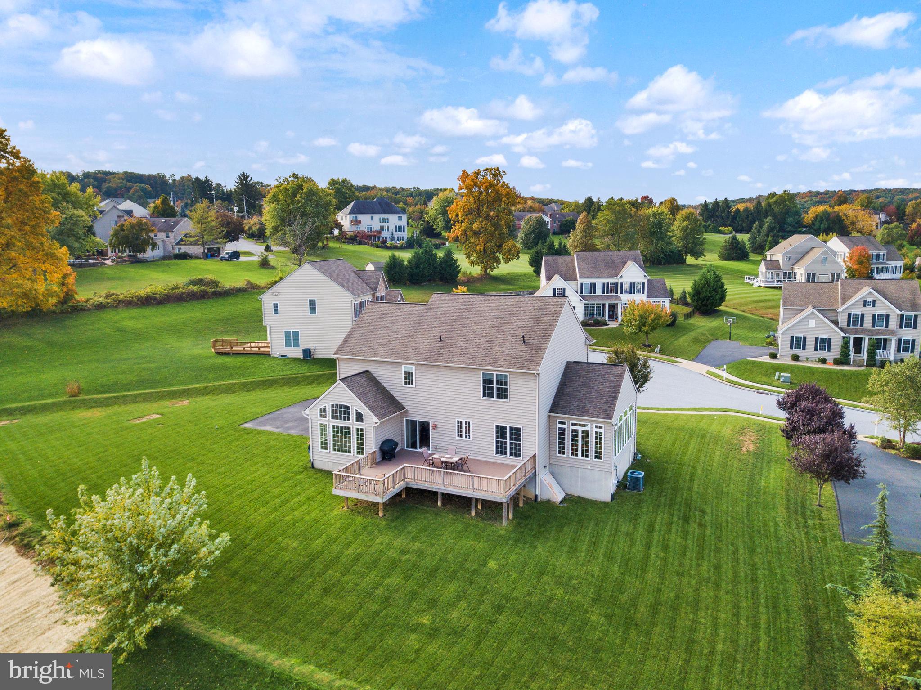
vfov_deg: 53.0
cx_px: 460
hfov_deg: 67.3
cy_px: 345
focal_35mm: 26
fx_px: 692
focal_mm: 4.7
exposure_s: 1/460
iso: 100
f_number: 2.2
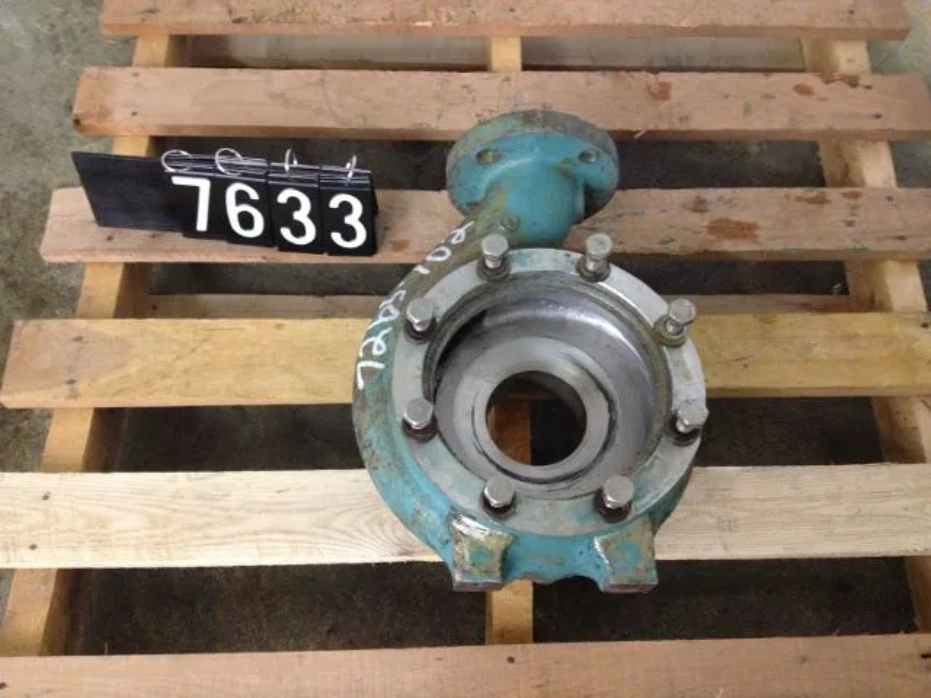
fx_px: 941
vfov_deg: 40.7
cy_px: 349
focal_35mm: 35
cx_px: 466
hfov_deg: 52.6
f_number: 2.4
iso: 320
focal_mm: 4.28
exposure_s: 1/20
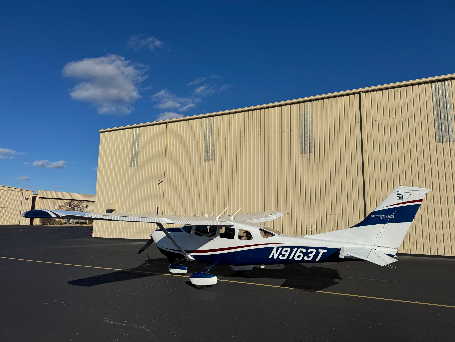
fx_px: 315
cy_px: 171
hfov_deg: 71.6
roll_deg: -1.0
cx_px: 228
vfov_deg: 56.8
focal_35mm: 24
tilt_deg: +8.1
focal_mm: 6.76
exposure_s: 1/12346
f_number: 1.78
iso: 80
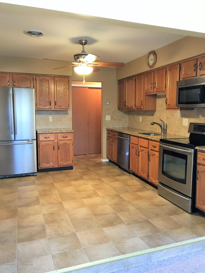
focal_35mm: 29
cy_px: 136
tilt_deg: -5.7
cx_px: 102
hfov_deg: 48.2
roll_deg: +0.4
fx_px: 229
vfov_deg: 61.7
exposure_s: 1/10
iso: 100
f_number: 2.2
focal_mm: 4.15
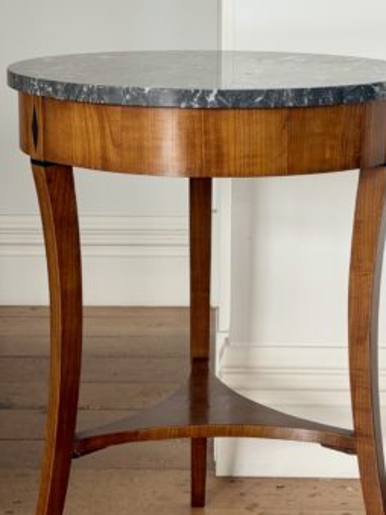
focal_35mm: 87
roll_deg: +0.2
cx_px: 188
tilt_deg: -12.3
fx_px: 1294
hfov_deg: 17.0
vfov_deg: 22.5
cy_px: 197
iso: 80
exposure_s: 1/121
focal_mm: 6.76
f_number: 1.78
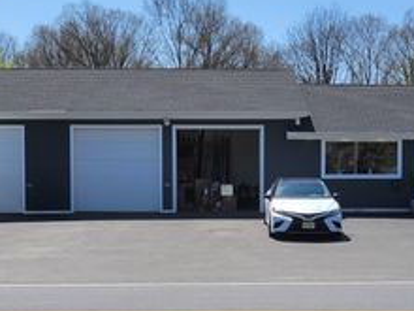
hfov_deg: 32.7
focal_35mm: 59
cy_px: 208
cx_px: 213
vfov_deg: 24.7
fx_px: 706
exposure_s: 1/2715
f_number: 1.8
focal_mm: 5.4
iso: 40
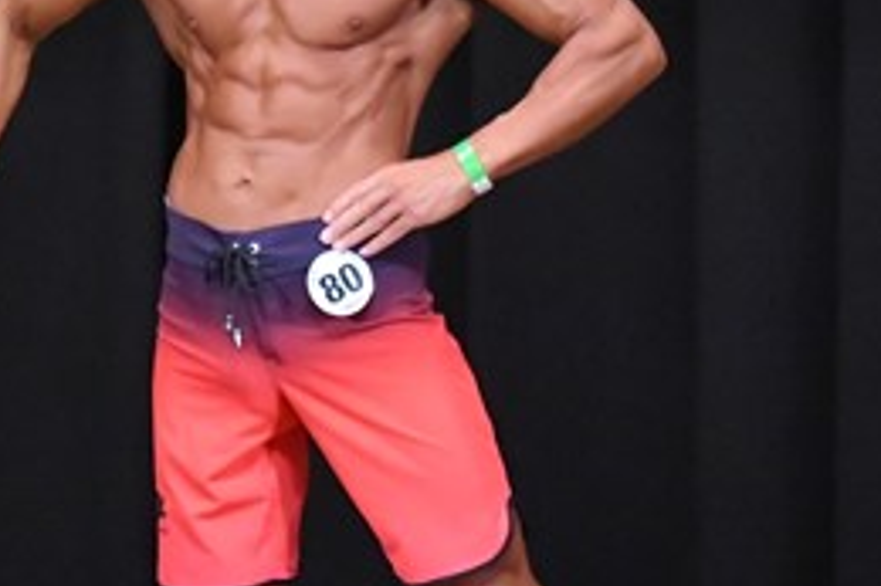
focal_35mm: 648
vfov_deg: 2.1
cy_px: 322
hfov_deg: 3.2
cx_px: 320
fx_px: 15847
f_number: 5.6
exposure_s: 1/400
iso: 8000
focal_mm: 145
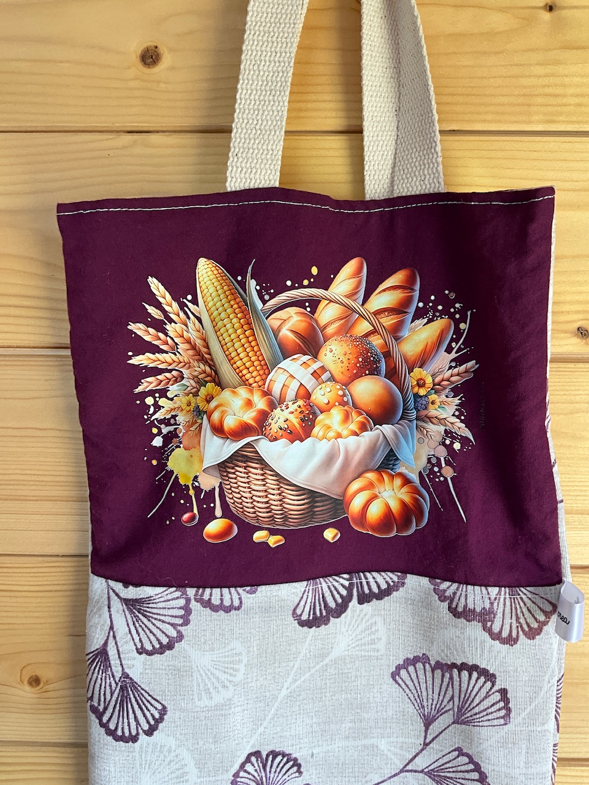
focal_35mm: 29
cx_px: 294
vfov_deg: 61.7
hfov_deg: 48.2
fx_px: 658
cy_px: 392
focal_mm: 3
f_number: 1.8
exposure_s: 1/100
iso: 40
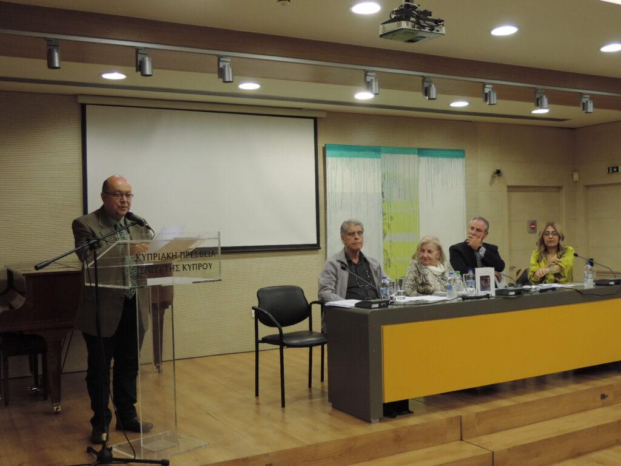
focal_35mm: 40
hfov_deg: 46.8
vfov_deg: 36.0
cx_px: 310
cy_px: 233
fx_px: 718
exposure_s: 1/40
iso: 400
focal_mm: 7.1
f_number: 3.3
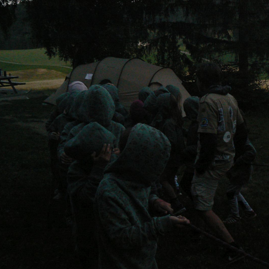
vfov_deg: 39.2
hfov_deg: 38.8
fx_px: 378
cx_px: 176
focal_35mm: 43
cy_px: 134
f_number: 2.8
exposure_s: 1/250
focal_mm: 6
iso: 400
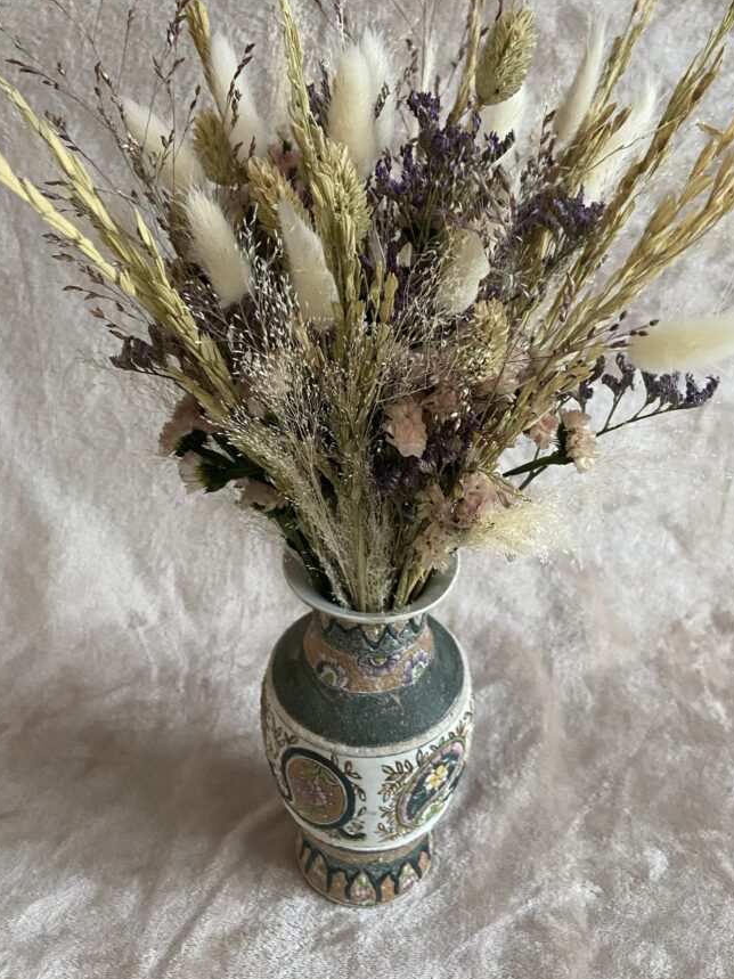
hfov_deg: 45.4
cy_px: 467
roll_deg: -1.8
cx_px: 358
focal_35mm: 31
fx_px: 877
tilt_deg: -37.5
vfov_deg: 58.3
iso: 500
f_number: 1.8
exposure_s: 1/55
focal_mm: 4.25
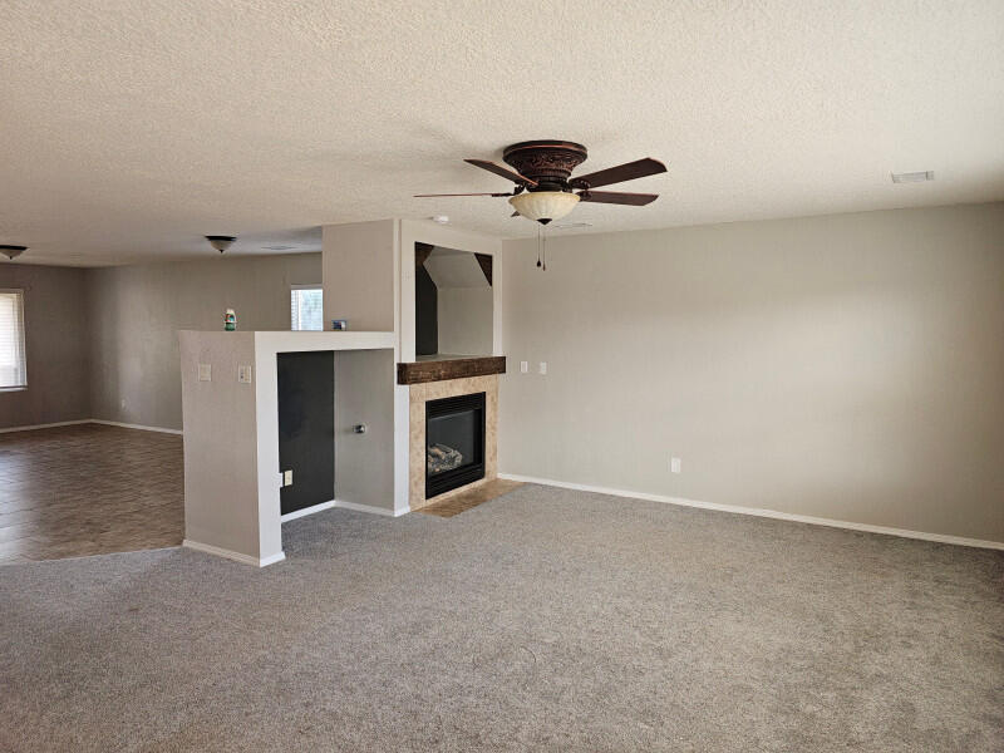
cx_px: 502
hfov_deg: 73.9
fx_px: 667
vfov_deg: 58.9
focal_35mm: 23
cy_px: 376
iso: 80
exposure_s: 1/60
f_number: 1.7
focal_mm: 6.3
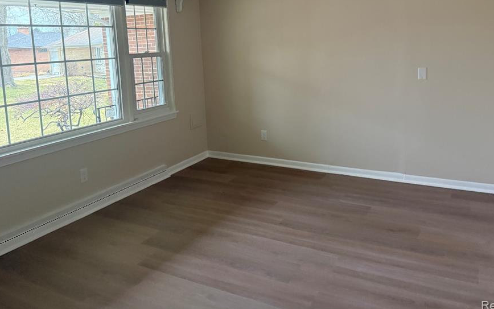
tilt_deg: -6.8
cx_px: 248
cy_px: 96
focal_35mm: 30
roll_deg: +2.6
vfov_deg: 41.2
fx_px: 404
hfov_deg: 62.9
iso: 500
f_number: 1.78
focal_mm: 6.76
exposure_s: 1/60
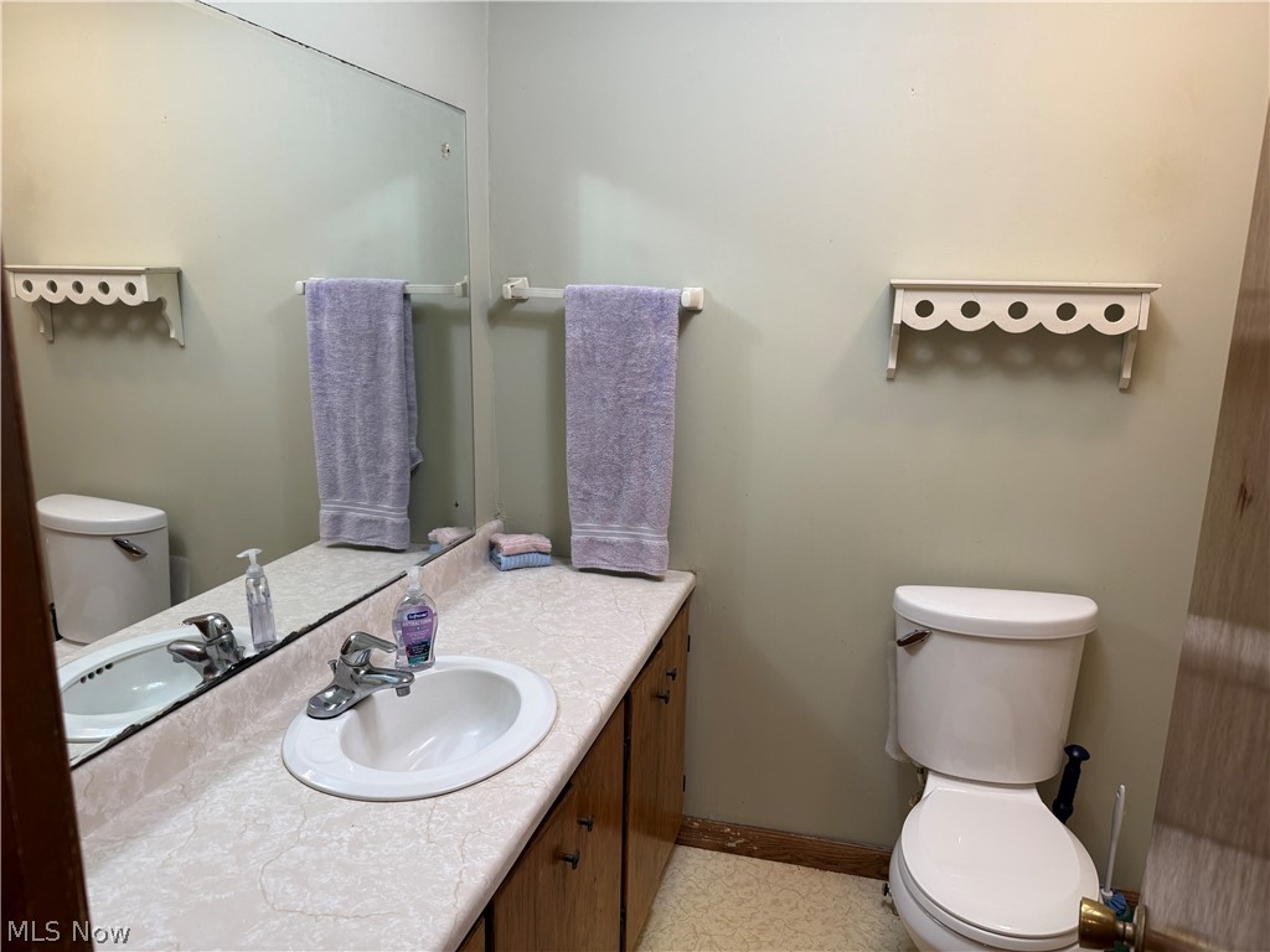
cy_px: 476
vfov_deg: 56.8
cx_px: 635
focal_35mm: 24
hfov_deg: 71.6
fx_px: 881
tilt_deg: -11.5
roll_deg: -1.1
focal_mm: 6.76
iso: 125
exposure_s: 1/120
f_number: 1.78
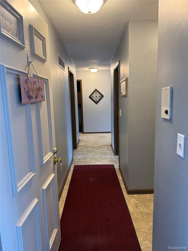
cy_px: 126
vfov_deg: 71.6
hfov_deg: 56.8
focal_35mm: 24
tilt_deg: -8.6
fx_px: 174
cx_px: 94
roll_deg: +1.5
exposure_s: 1/60
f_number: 1.78
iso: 200
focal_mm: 6.76
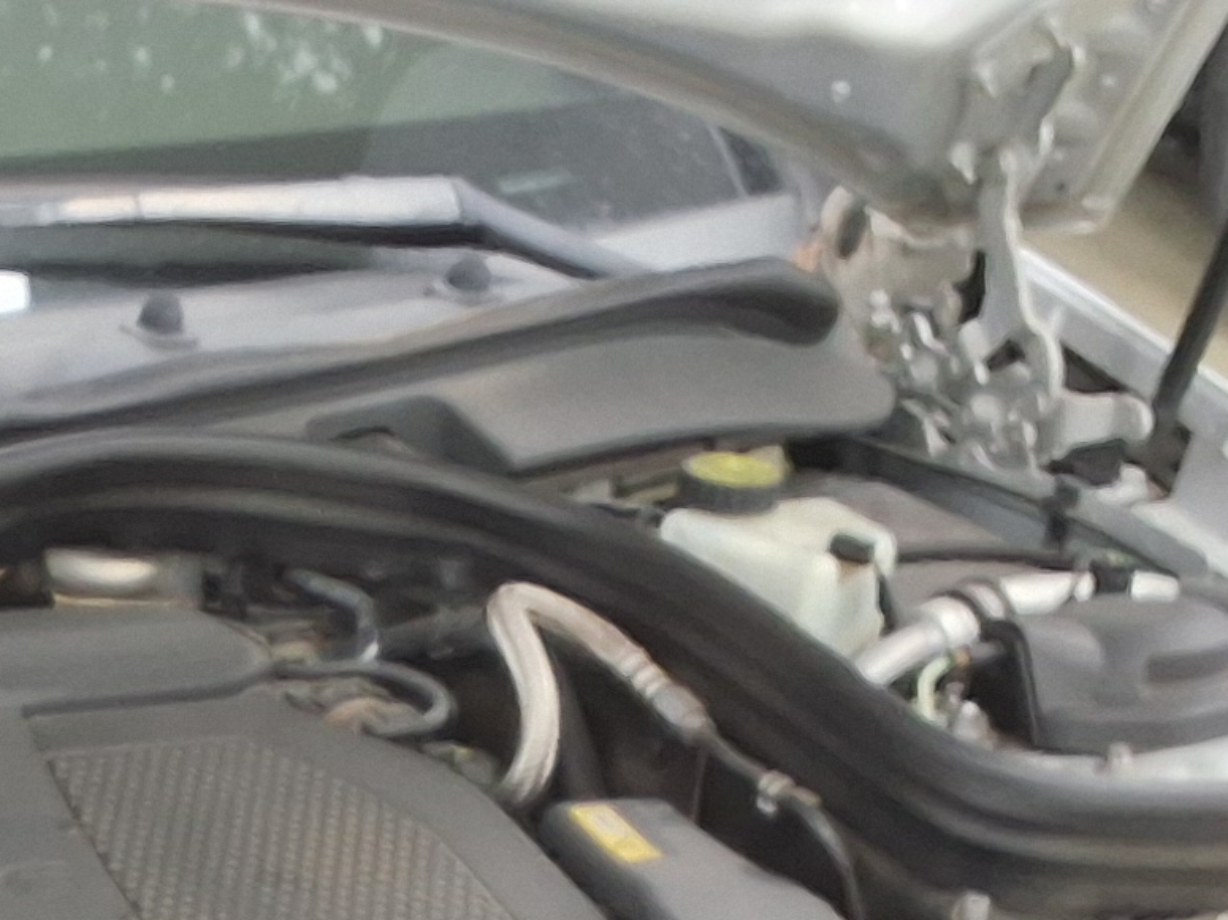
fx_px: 4185
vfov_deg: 12.2
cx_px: -22
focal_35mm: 118
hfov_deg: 16.3
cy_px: 1127
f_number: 1.9
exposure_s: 1/40
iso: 64
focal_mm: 2.91
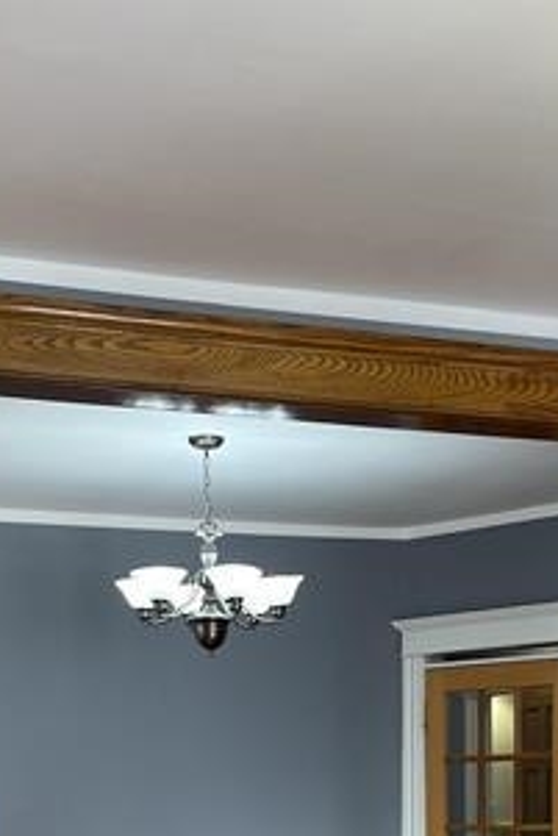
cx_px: 366
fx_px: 1602
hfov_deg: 19.7
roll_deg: +0.3
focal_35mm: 69
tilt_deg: -8.1
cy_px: 1017
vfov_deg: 26.0
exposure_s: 1/120
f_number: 1.6
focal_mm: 5.1
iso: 100
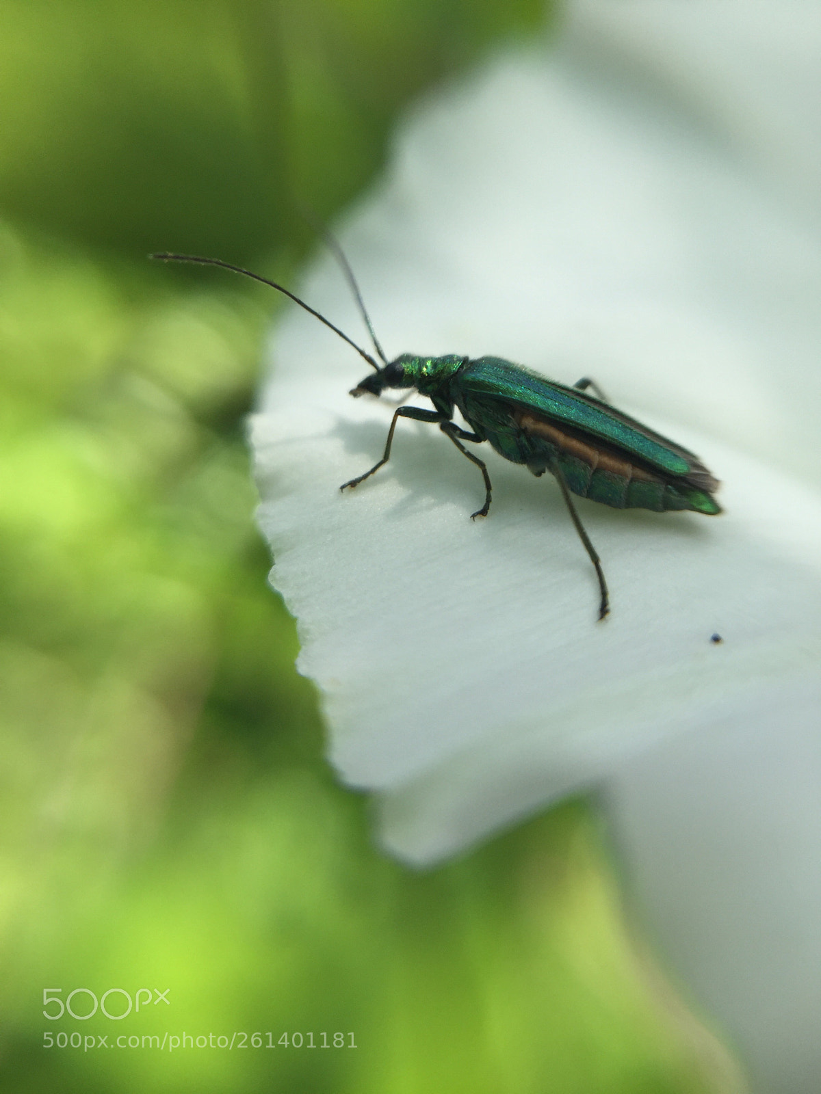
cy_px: 547
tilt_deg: +2.0
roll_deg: -3.8
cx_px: 410
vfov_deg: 61.7
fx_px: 917
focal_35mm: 29
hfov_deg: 48.2
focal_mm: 4.15
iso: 32
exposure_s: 1/1014
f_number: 2.2
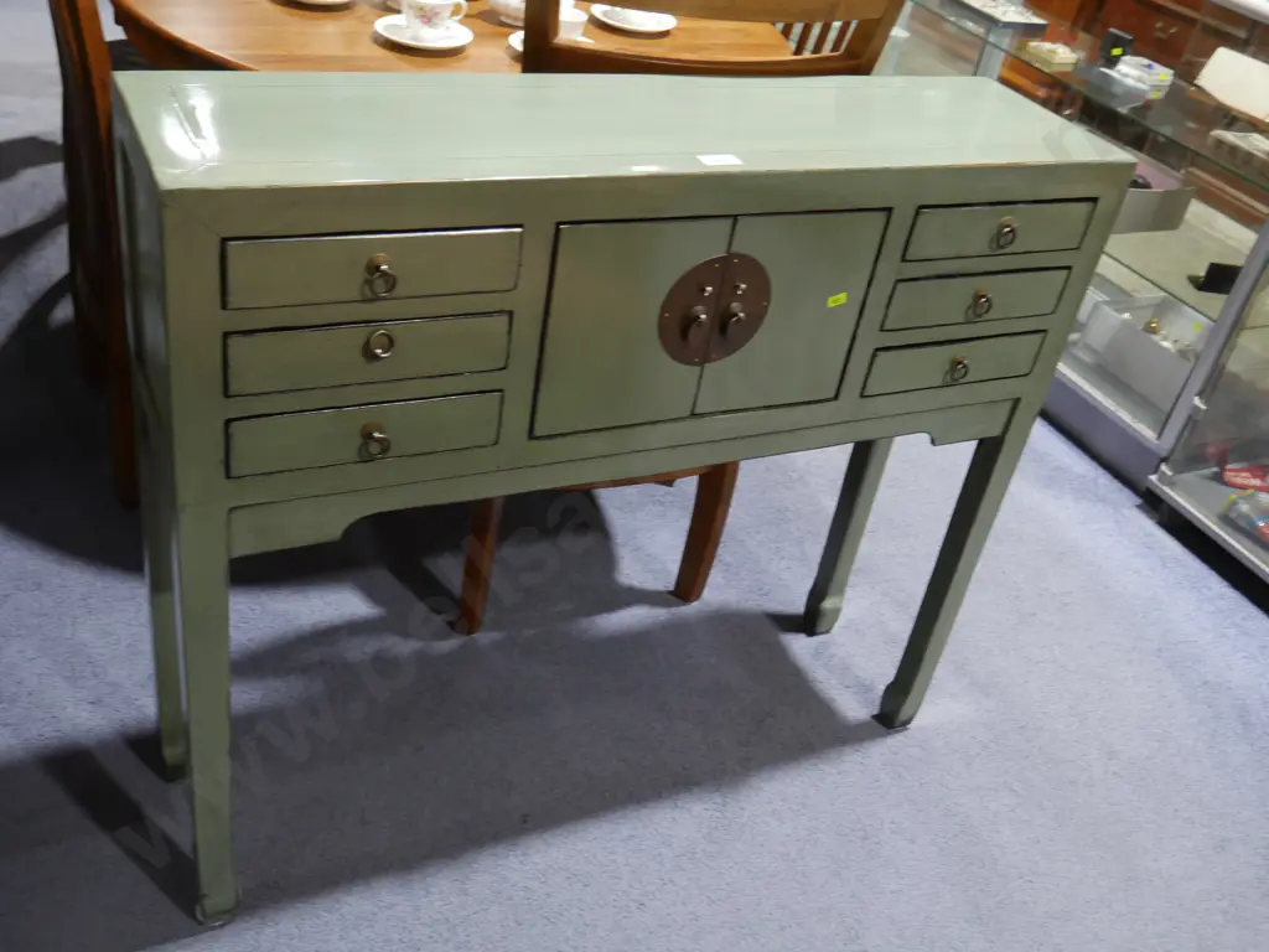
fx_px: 1246
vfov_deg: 41.8
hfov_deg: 54.0
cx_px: 634
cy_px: 476
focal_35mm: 34
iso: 640
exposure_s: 1/60
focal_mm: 17
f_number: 4
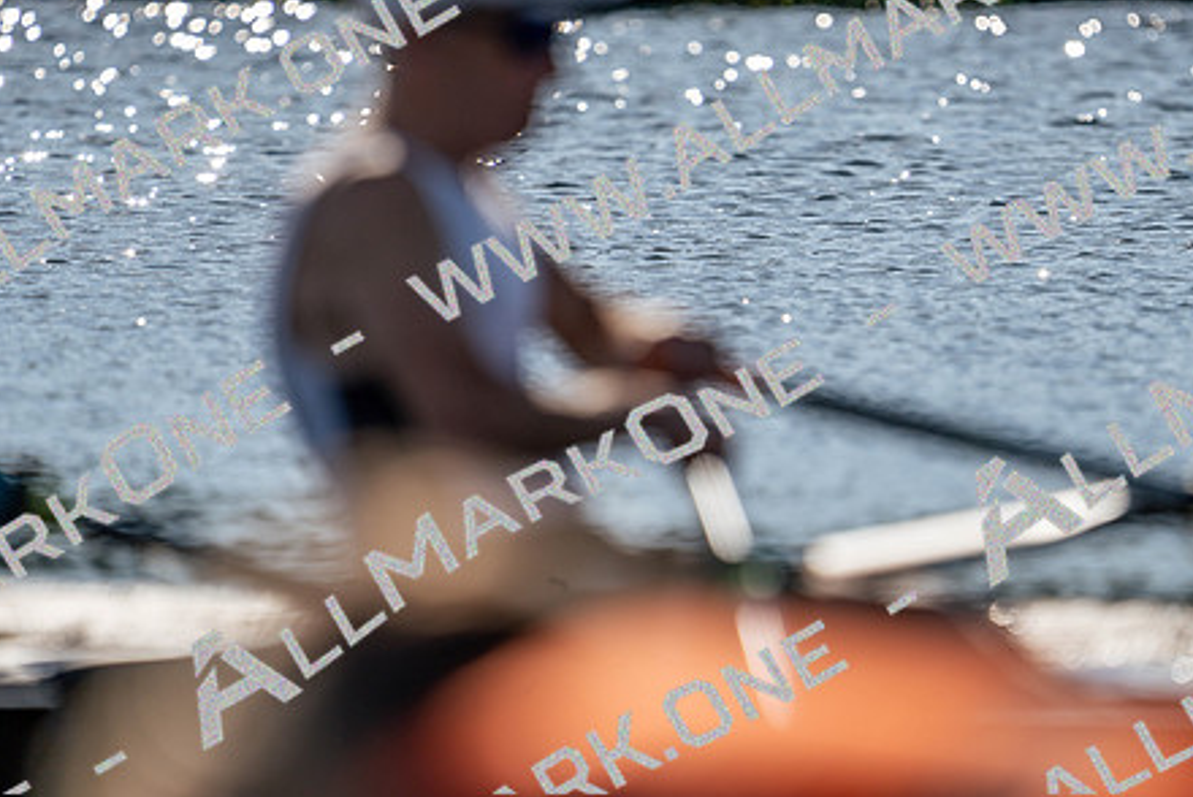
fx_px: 21686
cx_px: 743
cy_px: 329
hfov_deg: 3.2
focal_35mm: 654
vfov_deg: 2.1
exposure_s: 1/1600
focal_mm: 496
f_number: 6.3
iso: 125
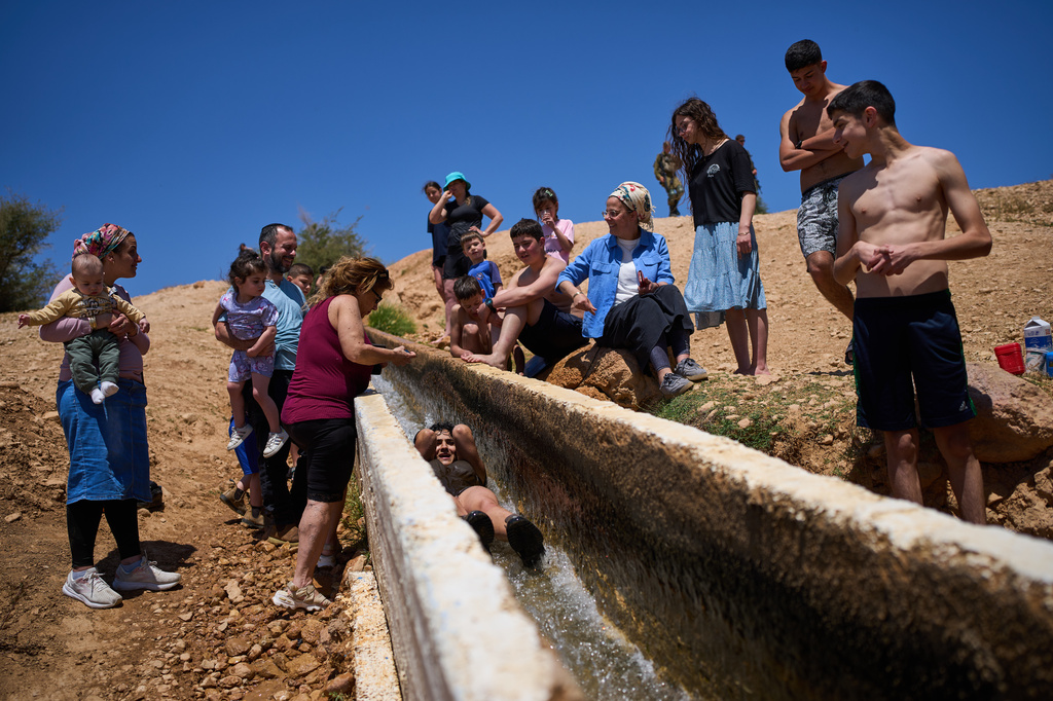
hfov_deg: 54.4
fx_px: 1023
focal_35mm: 35
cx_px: 526
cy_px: 350
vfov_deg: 37.8
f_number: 2.5
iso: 50
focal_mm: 35
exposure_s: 1/3200
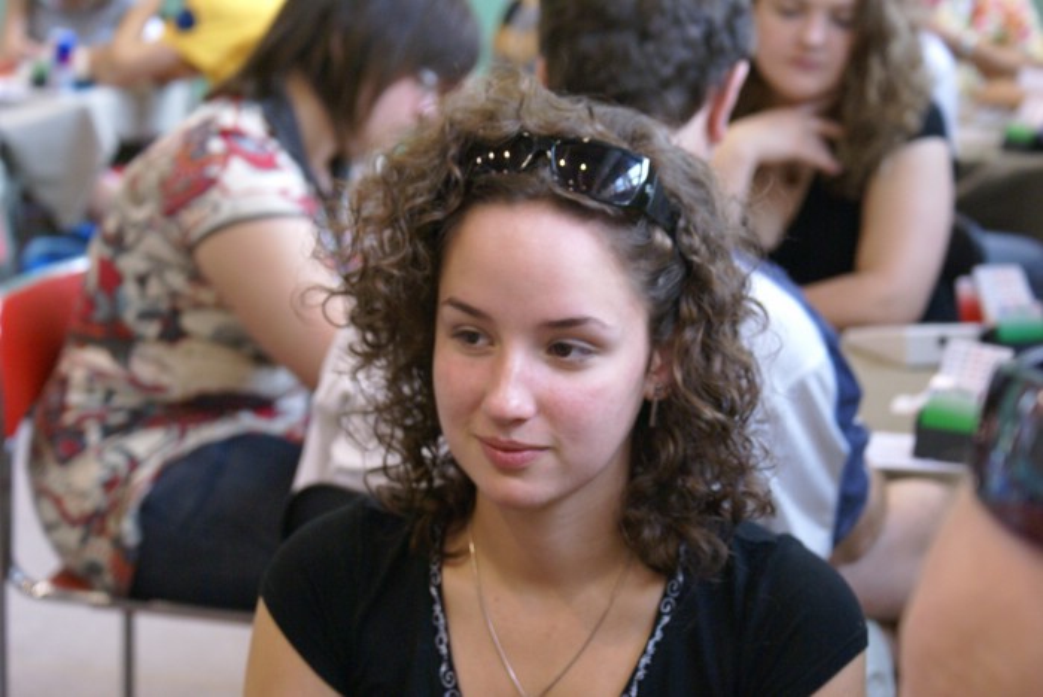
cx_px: 522
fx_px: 2610
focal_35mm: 90
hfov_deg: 22.6
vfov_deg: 15.2
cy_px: 348
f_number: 5.6
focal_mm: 60
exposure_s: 1/25
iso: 800
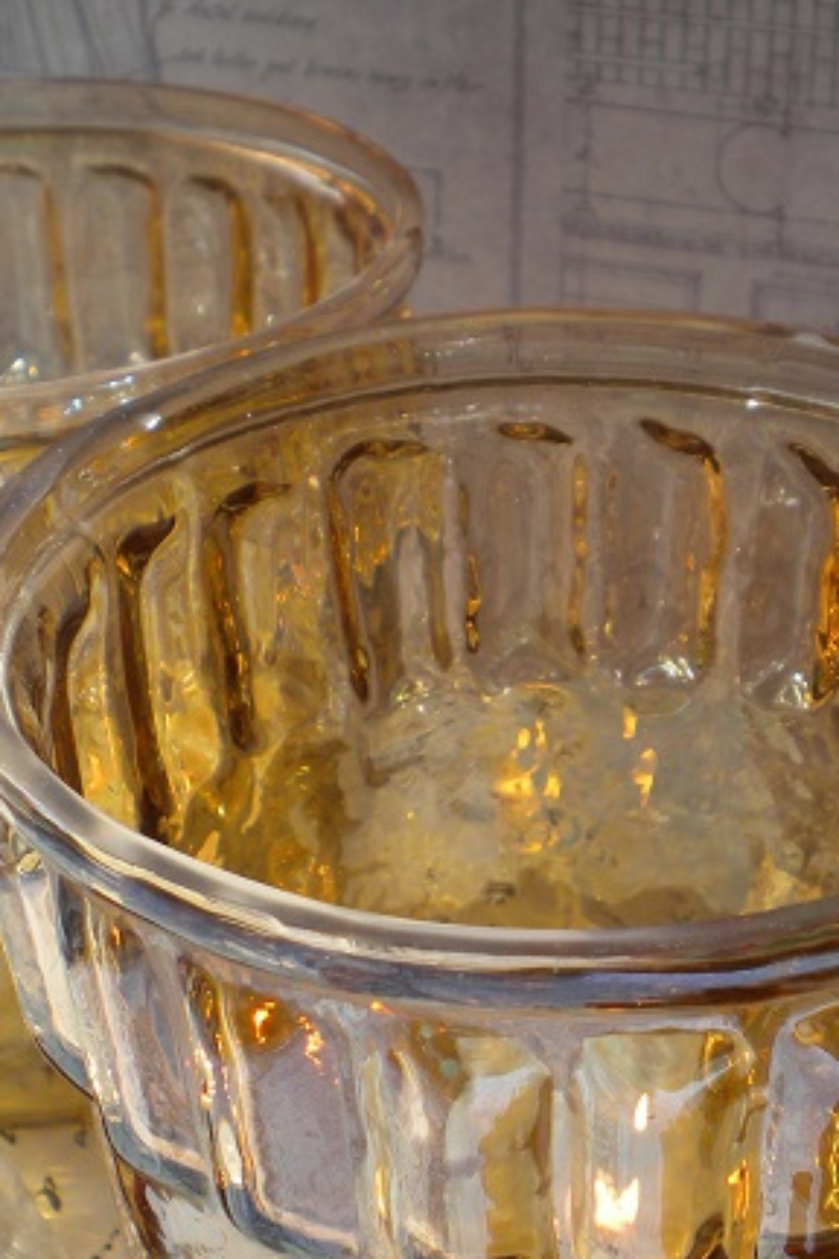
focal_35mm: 72
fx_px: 2517
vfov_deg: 28.0
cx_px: 513
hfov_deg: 18.9
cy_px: 801
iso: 80
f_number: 4.9
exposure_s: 1/286
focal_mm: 7.4
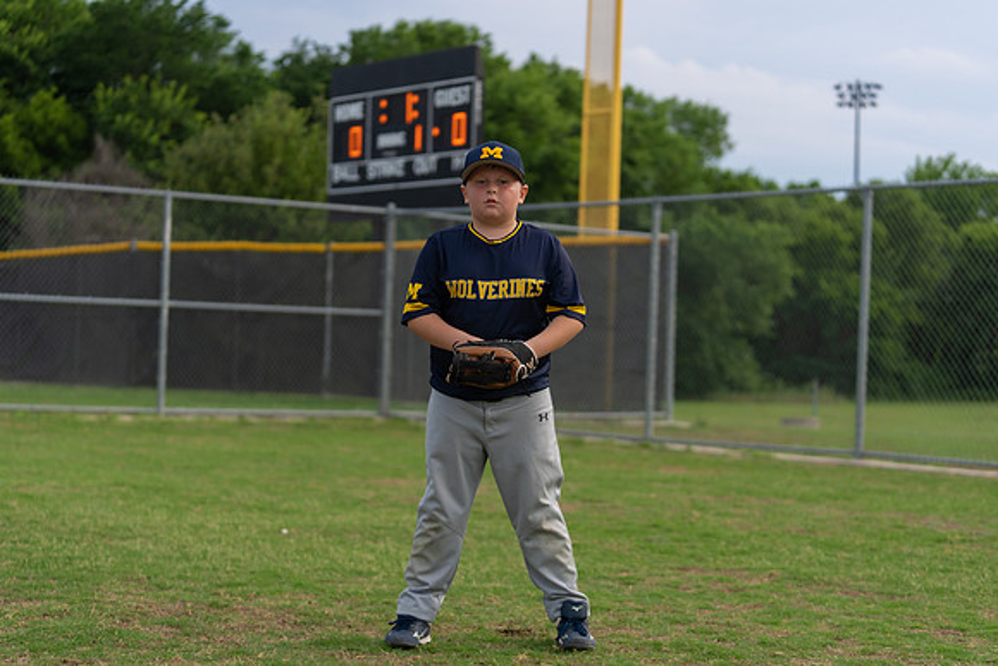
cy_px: 333
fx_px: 1941
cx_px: 499
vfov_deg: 19.5
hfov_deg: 28.8
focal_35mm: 70
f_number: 2.8
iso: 160
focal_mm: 70
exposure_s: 1/320
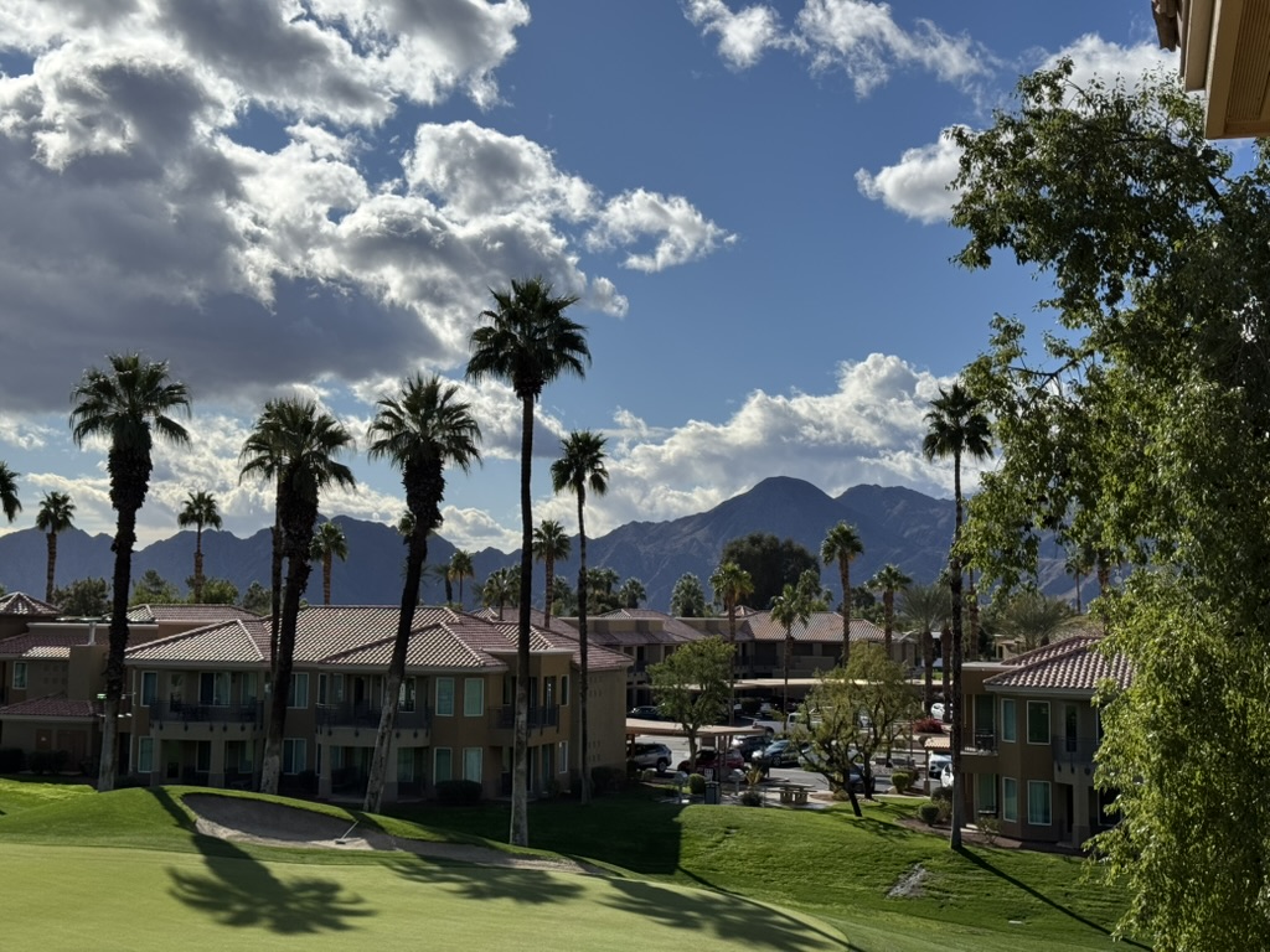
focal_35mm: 48
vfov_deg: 30.3
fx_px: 1761
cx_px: 635
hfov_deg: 39.7
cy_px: 476
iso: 80
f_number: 1.78
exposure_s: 1/10526
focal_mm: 6.76
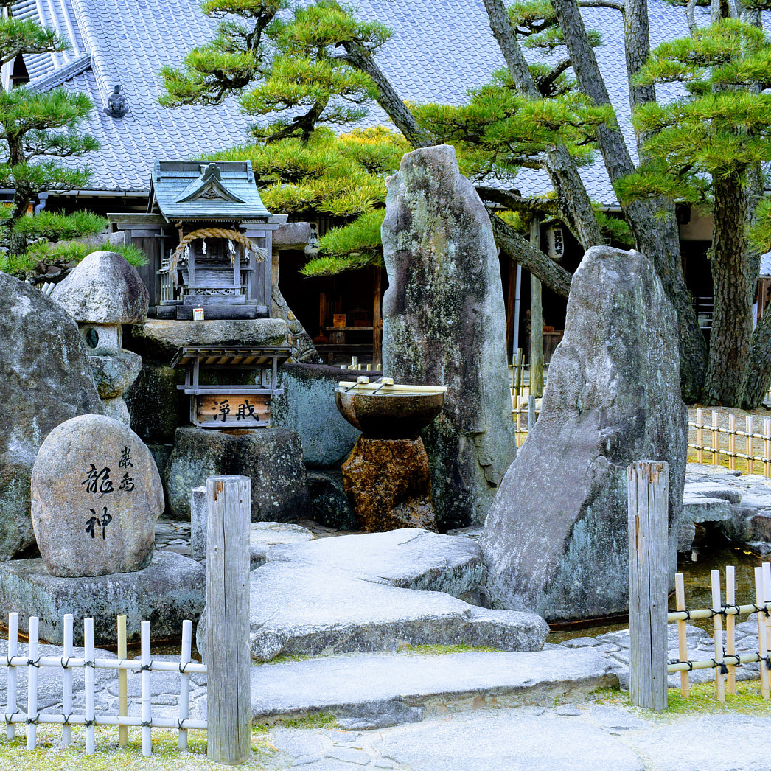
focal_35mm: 53
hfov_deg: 31.9
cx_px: 214
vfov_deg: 32.4
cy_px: 380
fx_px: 1327
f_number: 8
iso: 250
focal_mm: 27
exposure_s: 1/250
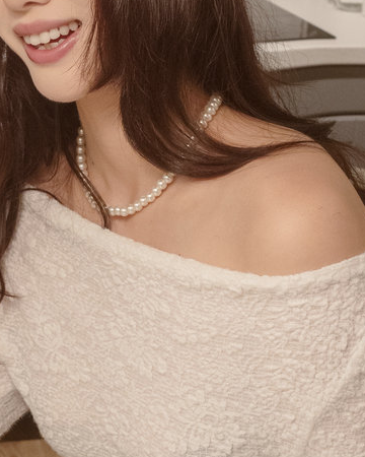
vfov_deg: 19.4
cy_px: 269
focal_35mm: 99
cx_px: 73
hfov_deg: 15.4
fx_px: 1337
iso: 1000
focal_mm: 19
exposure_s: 1/100
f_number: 5
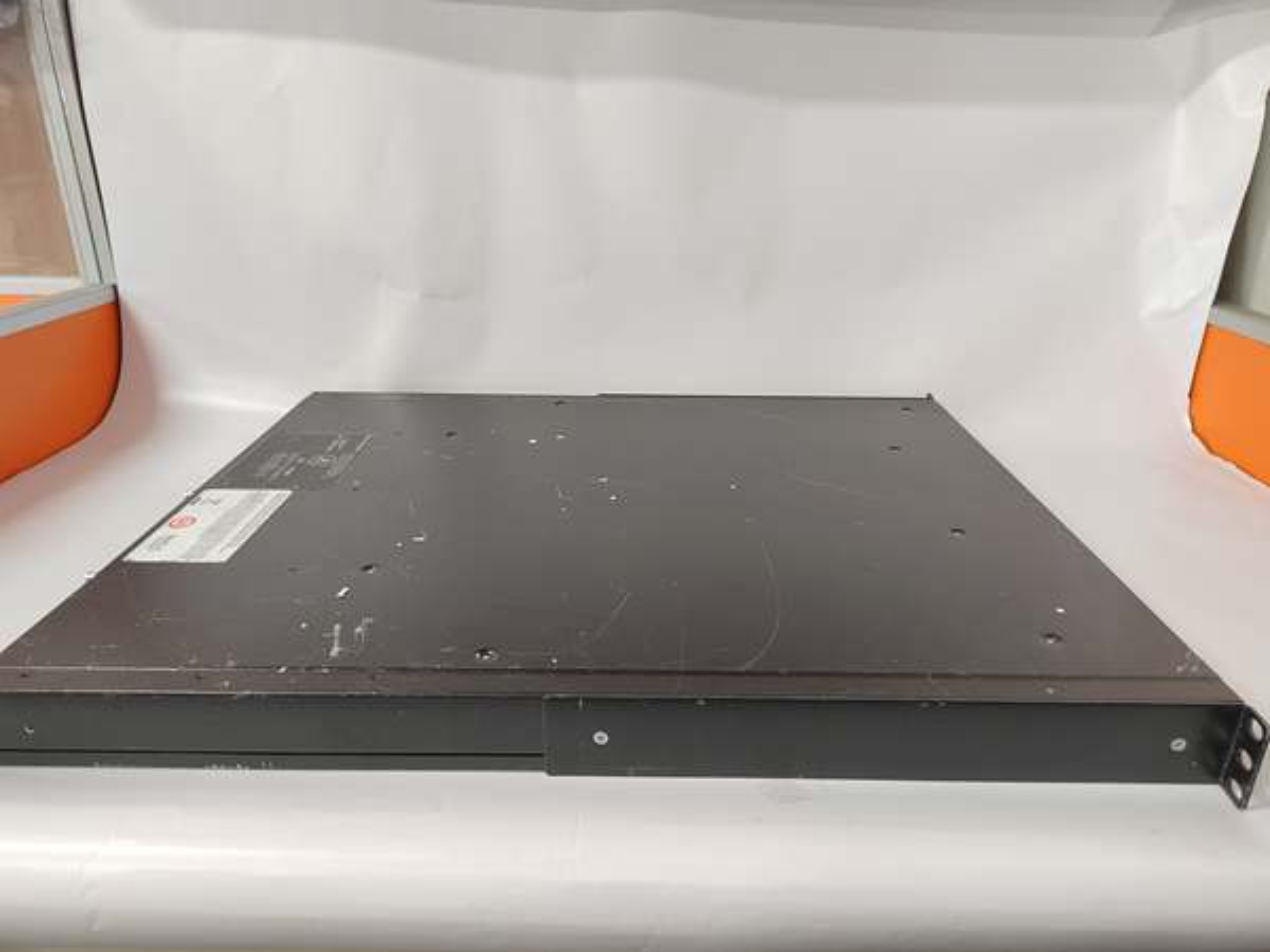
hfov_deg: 73.9
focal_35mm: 23
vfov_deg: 58.9
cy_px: 476
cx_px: 635
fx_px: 844
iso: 1378
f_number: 1.9
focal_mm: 5.52
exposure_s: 1/50
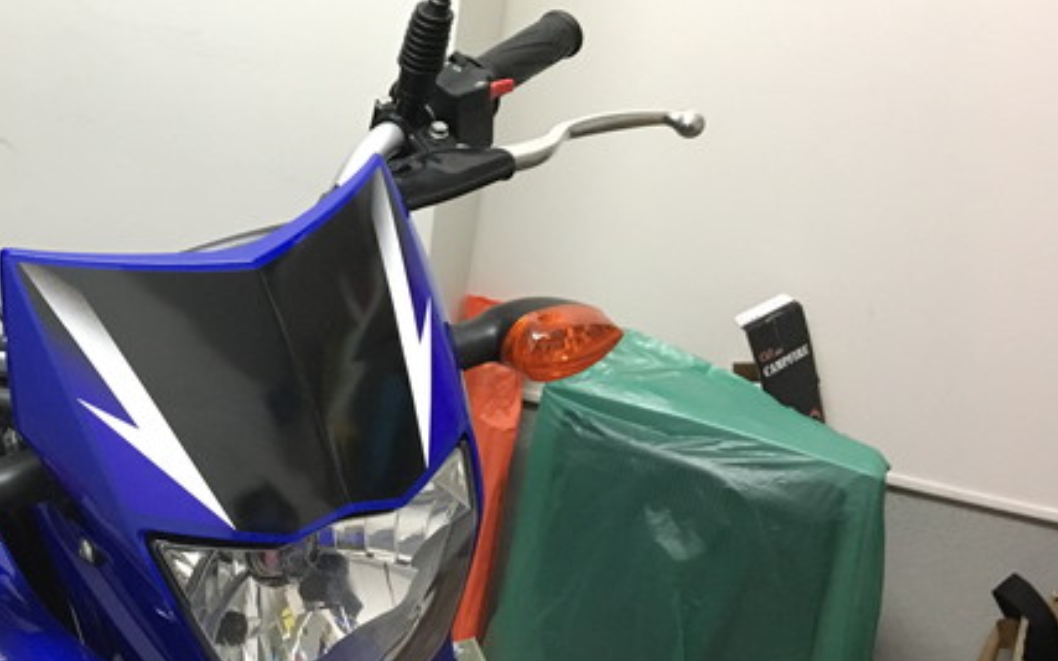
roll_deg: -2.3
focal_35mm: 58
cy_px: 229
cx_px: 64
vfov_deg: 22.3
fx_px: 1673
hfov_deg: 32.9
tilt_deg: -21.8
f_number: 2.2
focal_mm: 4.15
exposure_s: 1/30
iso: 200
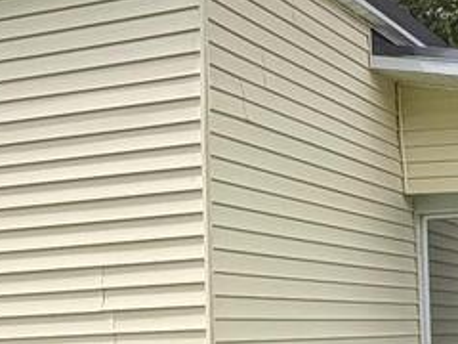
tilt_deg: +8.2
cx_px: 384
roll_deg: +1.9
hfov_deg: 22.9
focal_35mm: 84
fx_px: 1111
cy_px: 254
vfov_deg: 17.5
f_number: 2.2
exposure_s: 1/770
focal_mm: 2.22
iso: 40
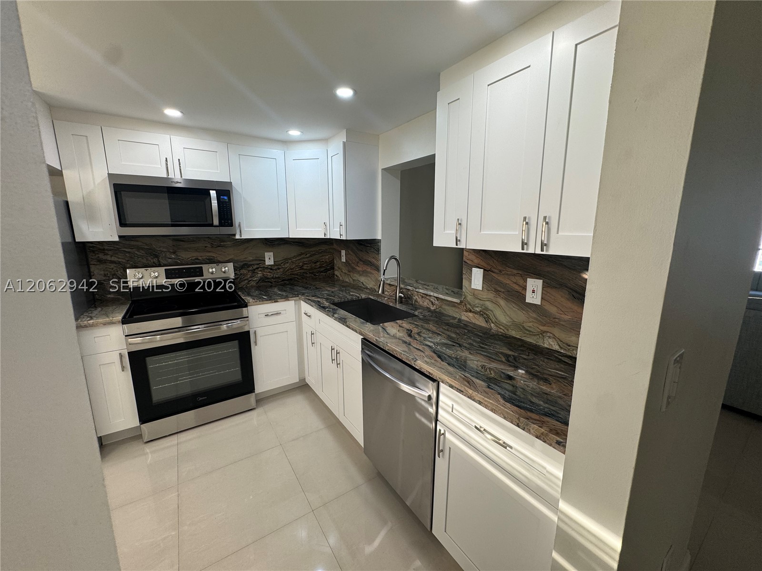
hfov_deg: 102.1
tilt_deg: -11.7
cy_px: 286
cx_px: 381
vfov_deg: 85.7
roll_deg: +0.4
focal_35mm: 14
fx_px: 308
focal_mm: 2.22
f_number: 2.2
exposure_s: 1/120
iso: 80
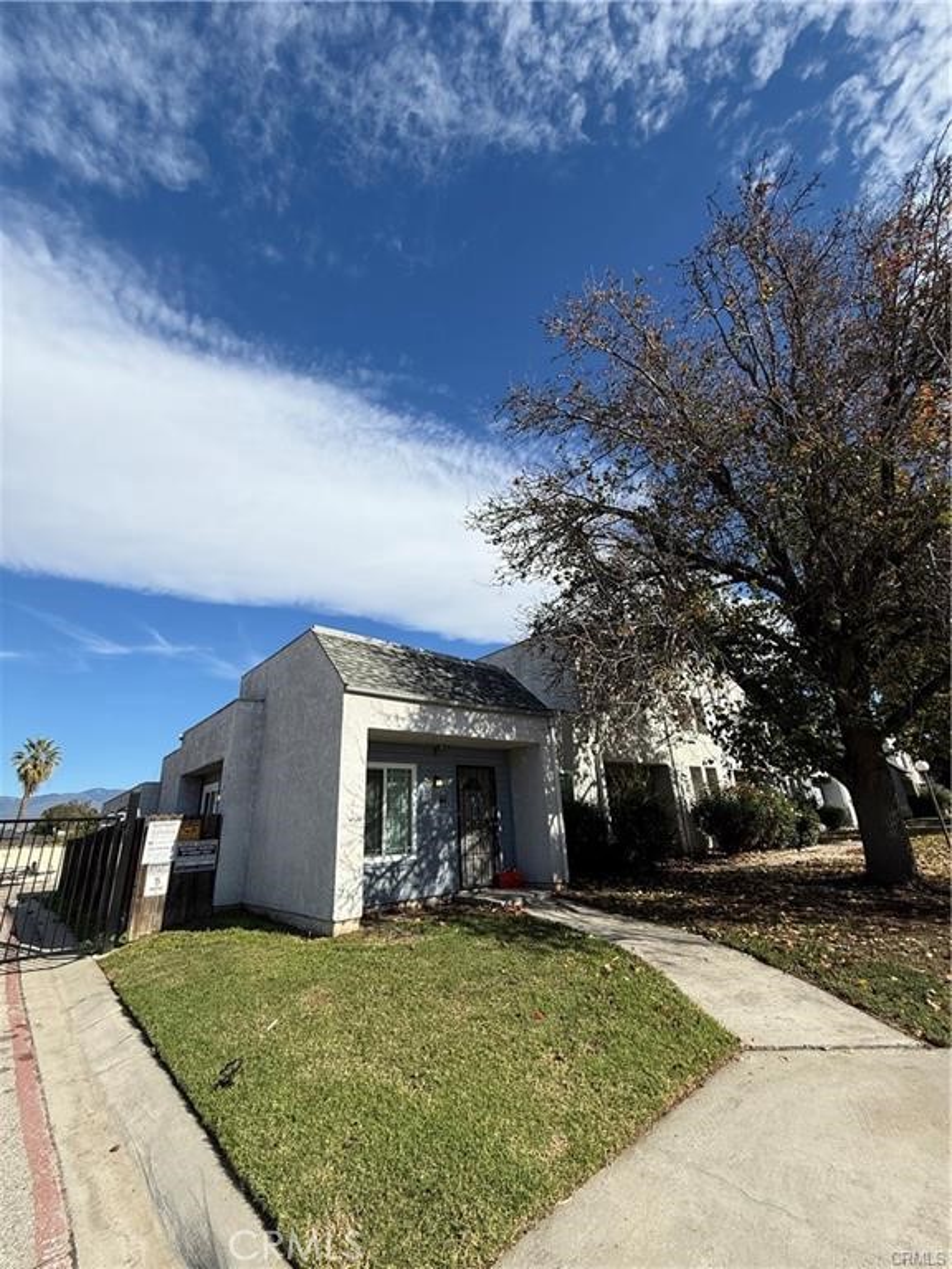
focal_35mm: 14
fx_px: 513
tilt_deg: +22.0
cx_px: 476
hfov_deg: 85.7
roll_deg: +2.1
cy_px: 634
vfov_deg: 102.1
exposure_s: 1/2506
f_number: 2.2
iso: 50
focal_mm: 2.22
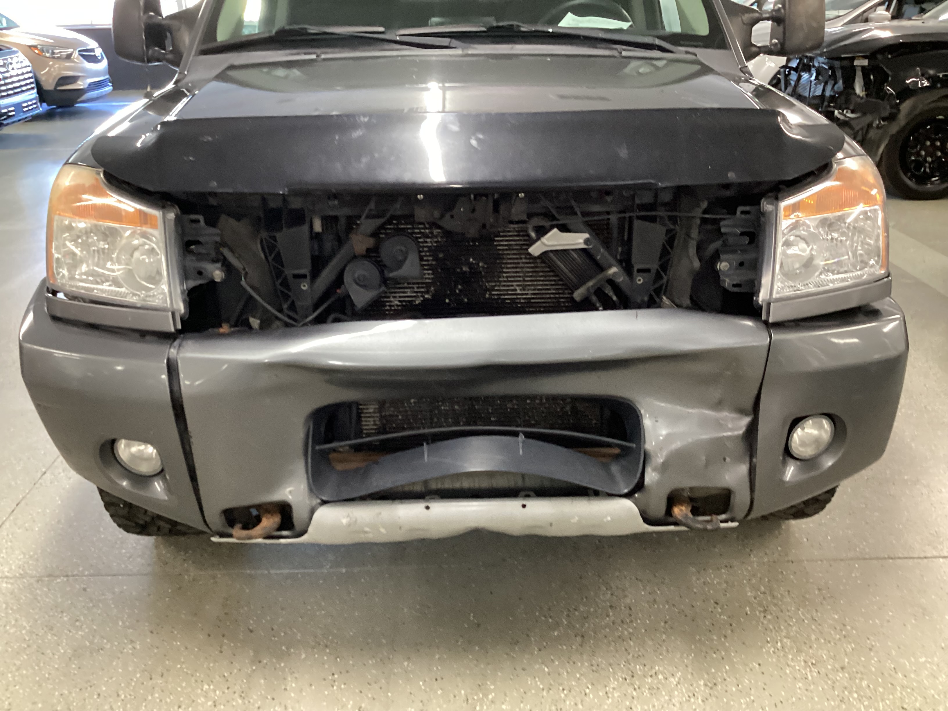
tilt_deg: -23.2
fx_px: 849
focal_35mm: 31
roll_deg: +0.9
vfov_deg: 45.4
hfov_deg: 58.4
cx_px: 474
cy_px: 356
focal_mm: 3.3
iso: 400
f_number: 2.4
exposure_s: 1/40
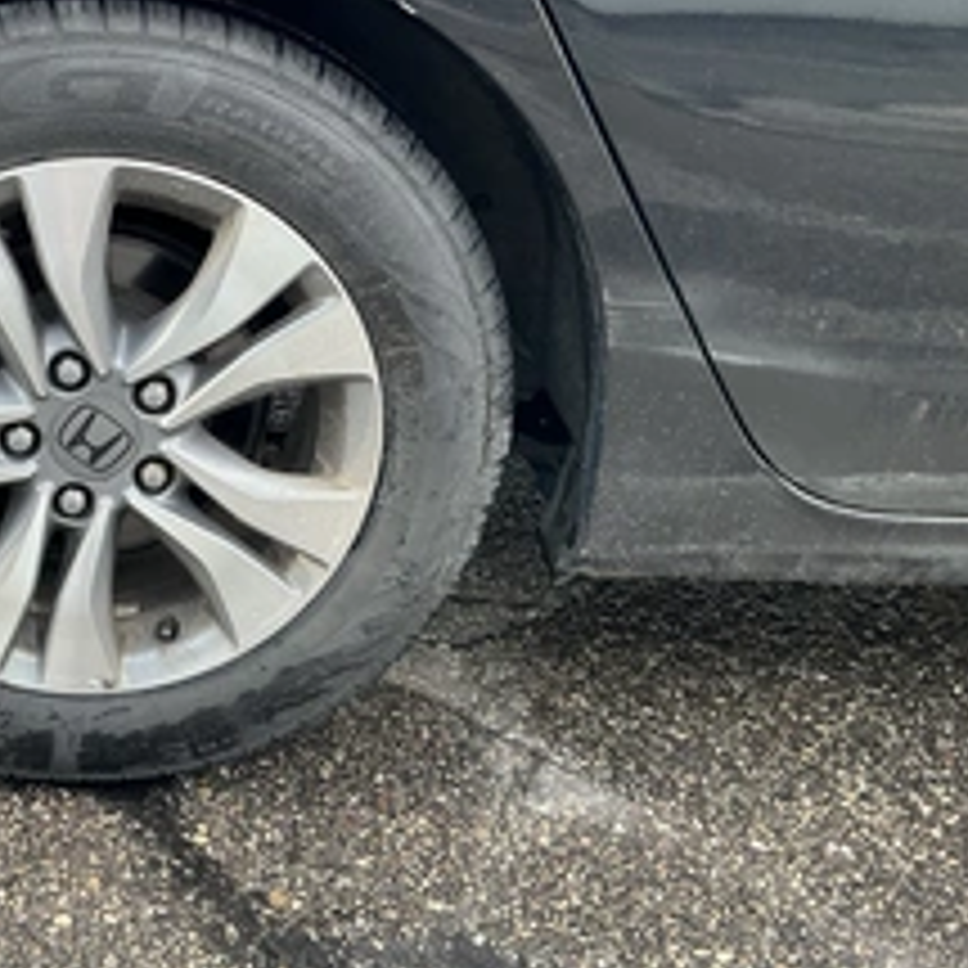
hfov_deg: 35.0
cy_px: 396
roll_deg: -0.8
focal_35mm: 46
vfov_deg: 36.7
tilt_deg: -22.5
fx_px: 1455
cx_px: 126
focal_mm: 3
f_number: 1.8
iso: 50
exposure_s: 1/122
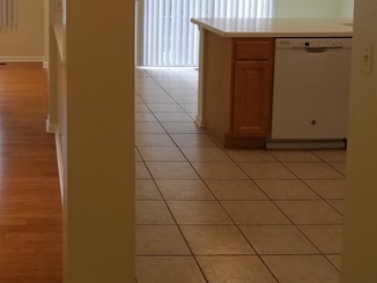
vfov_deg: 27.3
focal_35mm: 51
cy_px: 16
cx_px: 47
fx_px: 556
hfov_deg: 35.5
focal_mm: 4.2
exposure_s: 1/120
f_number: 1.7
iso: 100
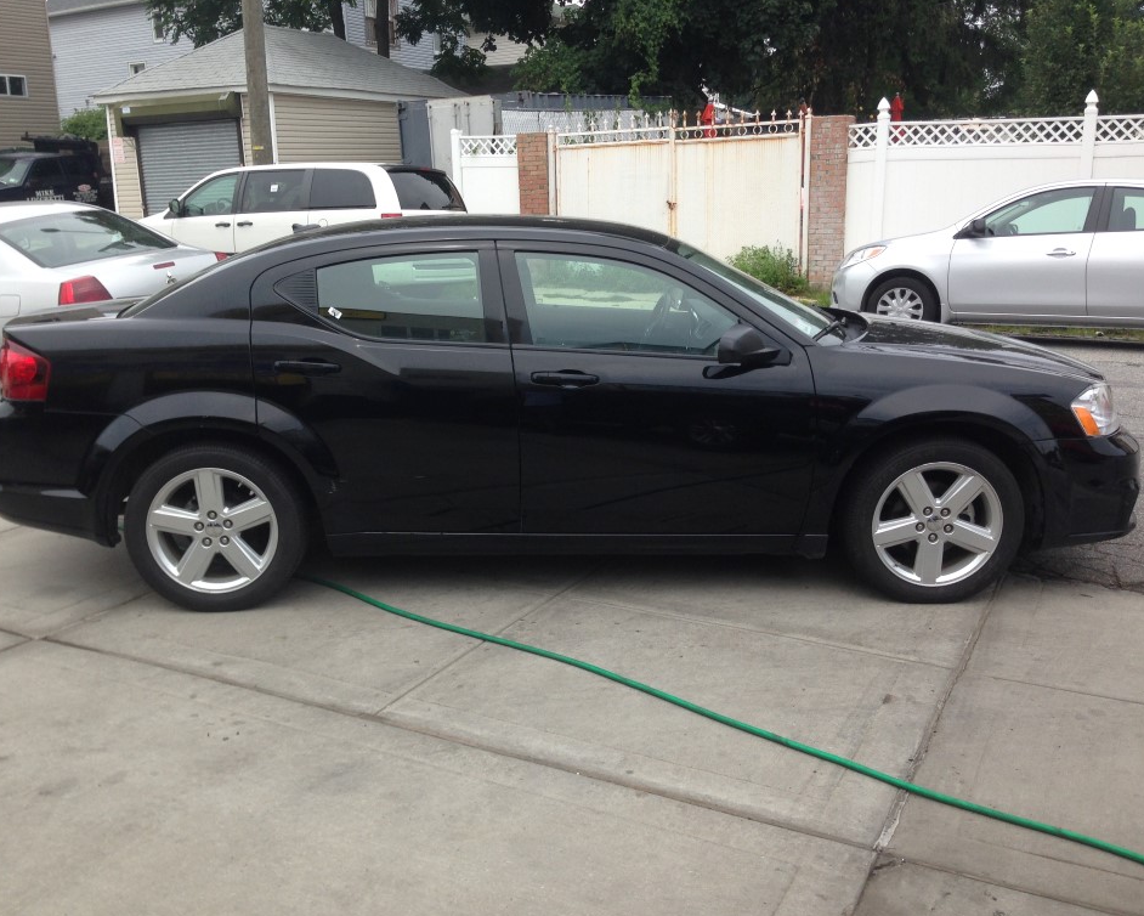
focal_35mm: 35
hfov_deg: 51.5
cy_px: 454
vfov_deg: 42.2
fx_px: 1185
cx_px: 546
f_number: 2.4
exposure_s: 1/861
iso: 50
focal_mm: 4.12
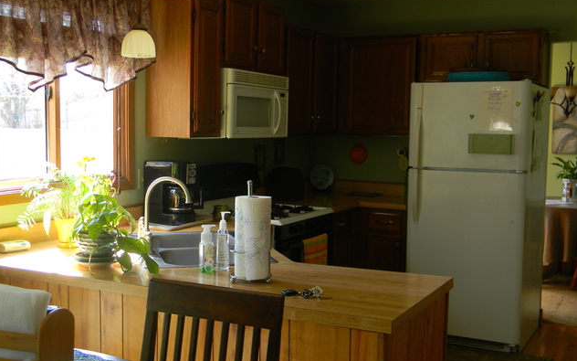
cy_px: 184
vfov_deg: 29.2
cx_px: 288
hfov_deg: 45.3
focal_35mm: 44
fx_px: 692
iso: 125
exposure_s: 1/30
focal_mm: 7.3
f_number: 3.8
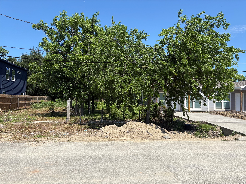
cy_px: 92
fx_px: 185
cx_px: 123
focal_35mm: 26
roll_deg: -0.5
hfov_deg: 67.3
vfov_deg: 53.1
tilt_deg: +4.1
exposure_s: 1/3623
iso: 50
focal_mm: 5.96
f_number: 1.6
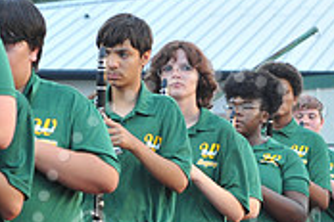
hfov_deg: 5.9
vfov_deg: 3.9
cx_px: 213
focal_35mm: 349
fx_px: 3238
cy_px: 251
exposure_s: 1/80
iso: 1000
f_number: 7.1
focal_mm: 105
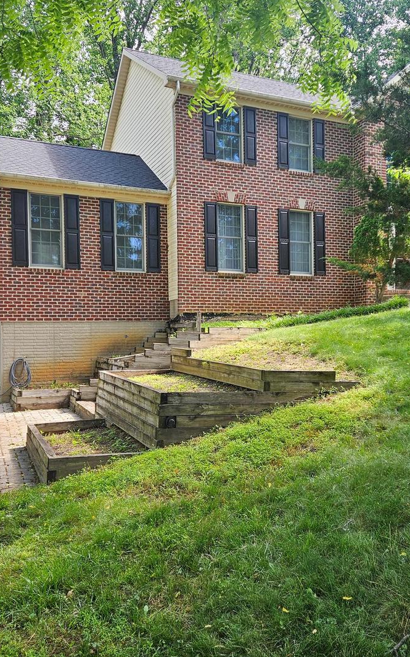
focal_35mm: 33
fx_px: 590
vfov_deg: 58.1
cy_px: 325
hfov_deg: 37.9
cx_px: 269
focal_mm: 5.4
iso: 32
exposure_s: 1/180
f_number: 1.8
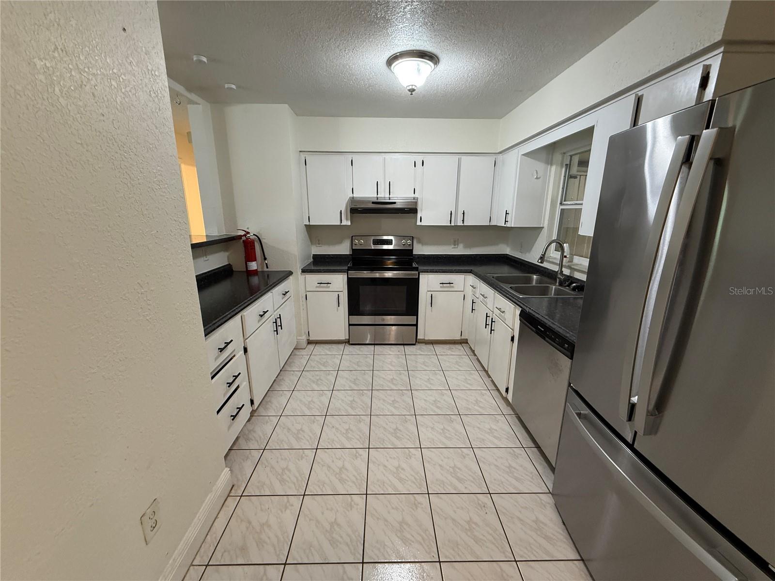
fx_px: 313
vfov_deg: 85.7
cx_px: 388
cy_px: 290
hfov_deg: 102.1
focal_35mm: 14
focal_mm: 2.22
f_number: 2.2
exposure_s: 1/60
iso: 250
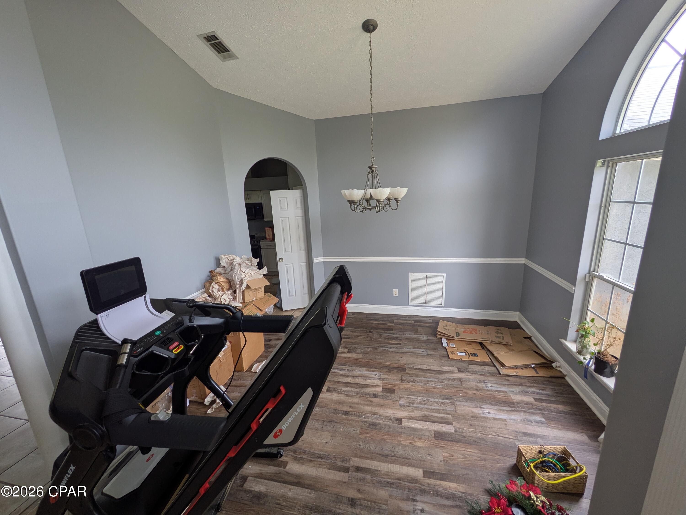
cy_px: 258
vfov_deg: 85.7
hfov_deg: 102.0
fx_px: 278
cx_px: 343
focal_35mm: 14
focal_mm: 1.83
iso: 84
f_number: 2.2
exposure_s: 1/120
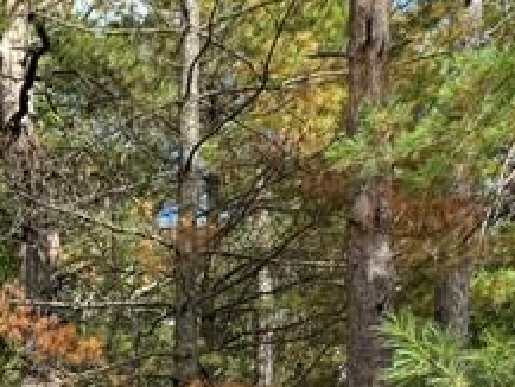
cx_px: -534
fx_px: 1682
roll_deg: -0.2
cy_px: 895
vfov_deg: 11.2
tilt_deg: -0.8
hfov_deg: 14.3
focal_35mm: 113
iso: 80
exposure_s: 1/1818
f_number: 1.78
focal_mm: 6.76
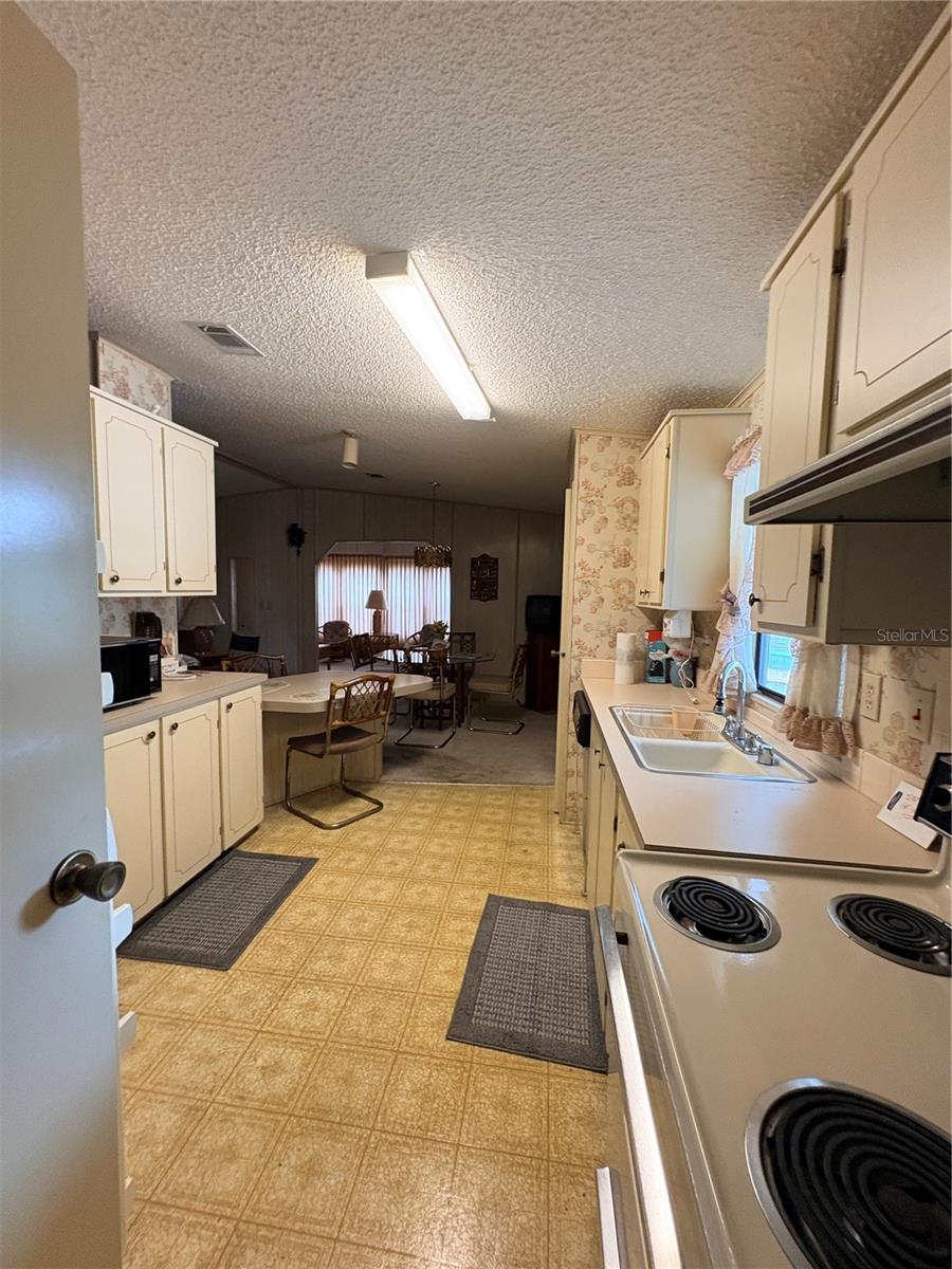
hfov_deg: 85.7
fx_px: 513
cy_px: 634
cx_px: 476
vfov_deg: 102.1
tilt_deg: -3.8
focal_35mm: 14
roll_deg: -1.9
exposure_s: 1/60
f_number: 2.2
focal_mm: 2.22
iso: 320
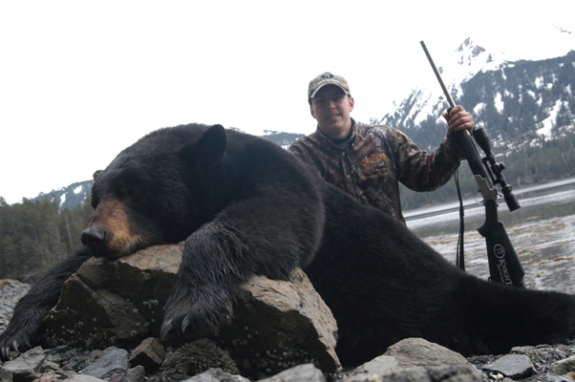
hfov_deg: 46.4
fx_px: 670
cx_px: 288
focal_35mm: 42
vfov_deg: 31.8
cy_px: 191
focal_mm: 28
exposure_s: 1/180
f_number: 7.1
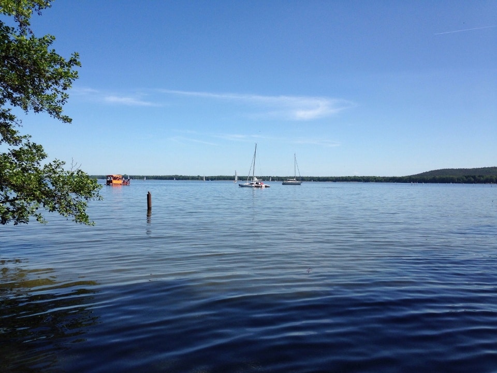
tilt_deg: -2.0
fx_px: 474
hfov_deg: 55.4
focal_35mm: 33
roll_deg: -2.0
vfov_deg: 42.9
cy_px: 186
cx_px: 248
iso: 50
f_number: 2.4
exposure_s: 1/1869
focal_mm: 4.1
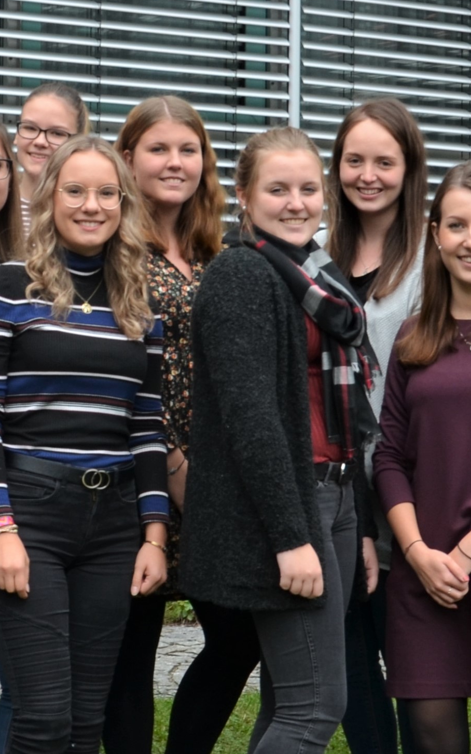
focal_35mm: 104
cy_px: 434
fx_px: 2136
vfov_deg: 20.0
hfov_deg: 12.5
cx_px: 116
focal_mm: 22
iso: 200
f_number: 6.3
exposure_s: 1/160
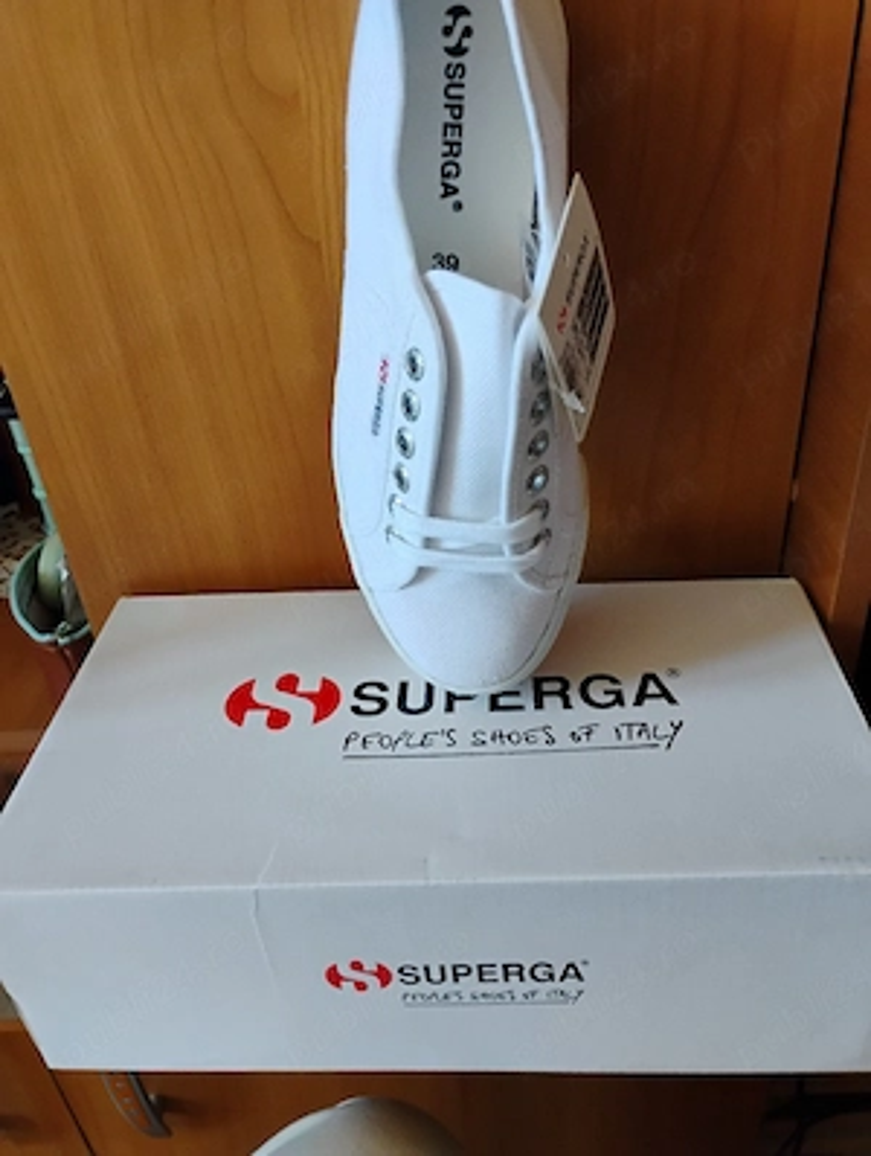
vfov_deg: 63.4
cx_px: 436
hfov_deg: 49.9
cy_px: 578
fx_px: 936
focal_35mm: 28
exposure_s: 1/50
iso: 741
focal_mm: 4.26
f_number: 1.8
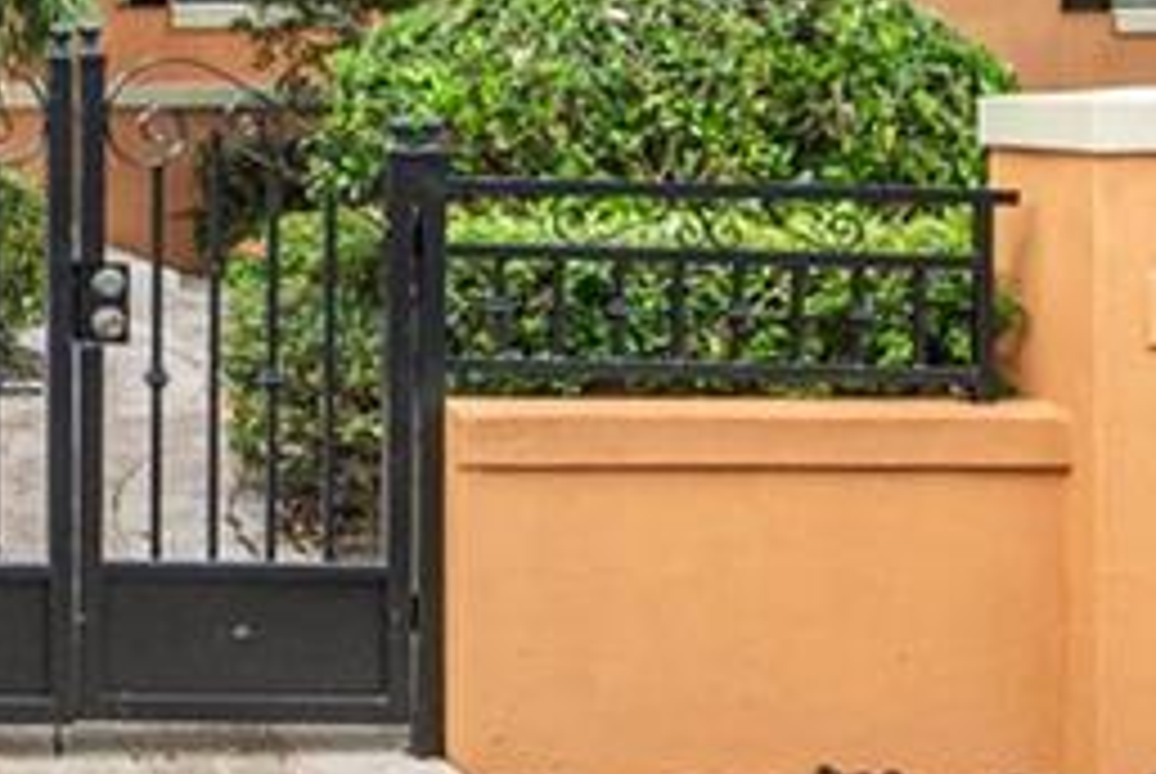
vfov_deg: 15.3
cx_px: -526
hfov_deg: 20.4
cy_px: -92
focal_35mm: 87
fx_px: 2797
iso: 200
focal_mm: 14
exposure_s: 1/200
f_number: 7.1
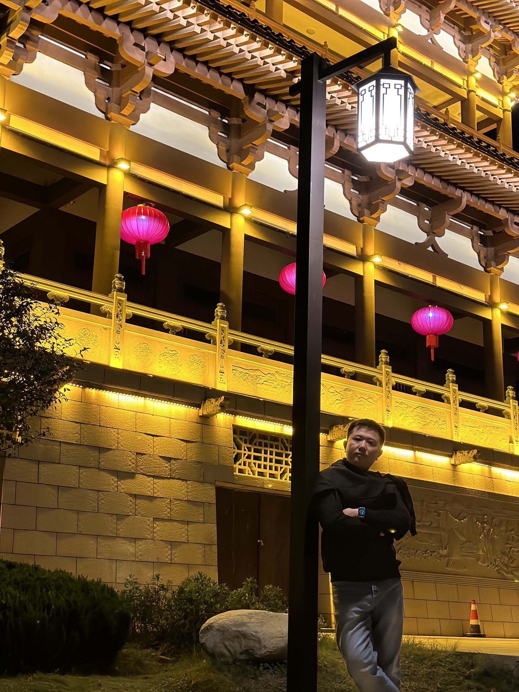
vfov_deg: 39.7
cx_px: 260
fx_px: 960
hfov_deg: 30.3
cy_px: 346
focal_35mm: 48
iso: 500
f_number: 1.78
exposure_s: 1/33
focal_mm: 6.86
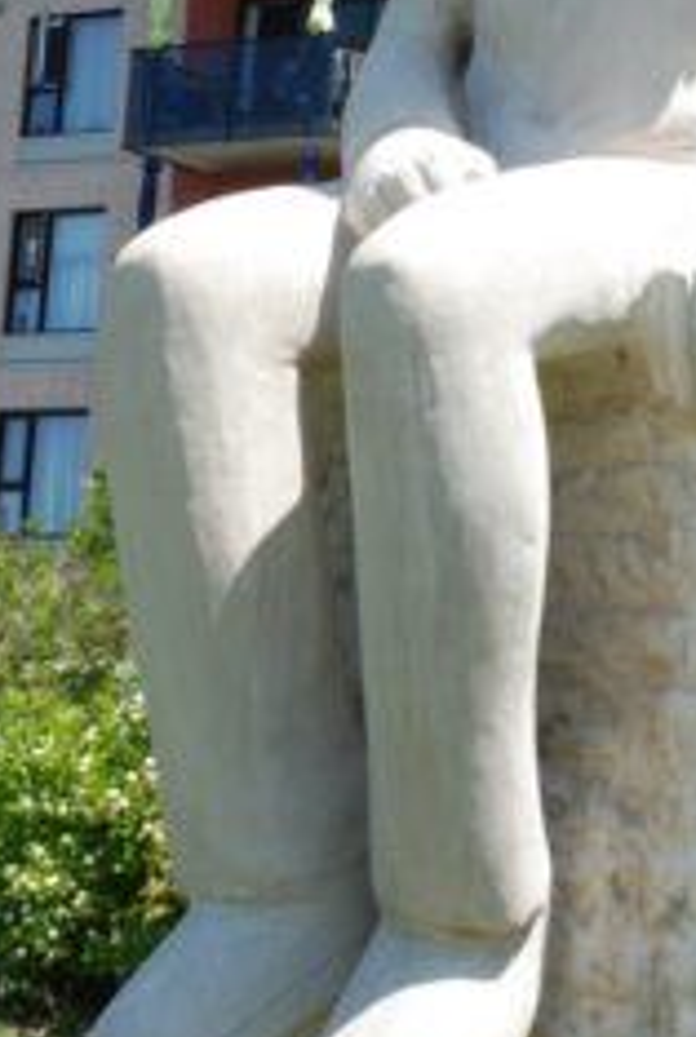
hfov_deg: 12.3
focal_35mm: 112
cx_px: 468
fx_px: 3235
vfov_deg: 18.0
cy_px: 151
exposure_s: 1/20
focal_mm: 35
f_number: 20
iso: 100
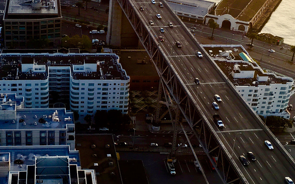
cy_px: 84
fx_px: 490
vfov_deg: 21.3
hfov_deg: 32.9
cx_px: 79
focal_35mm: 61
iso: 40
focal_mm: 4.15
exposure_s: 1/120
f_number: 2.2
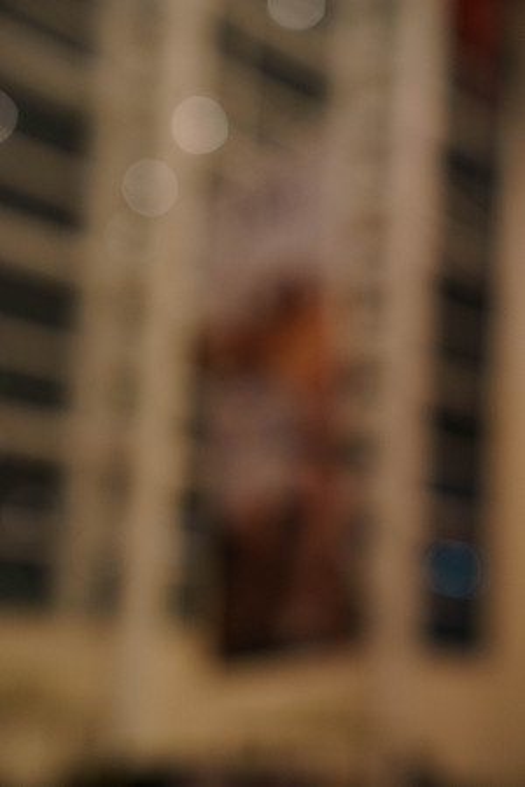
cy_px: 394
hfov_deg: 21.9
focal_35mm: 62
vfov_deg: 32.4
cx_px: 262
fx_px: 1356
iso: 3200
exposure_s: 1/200
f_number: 3.2
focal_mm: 62
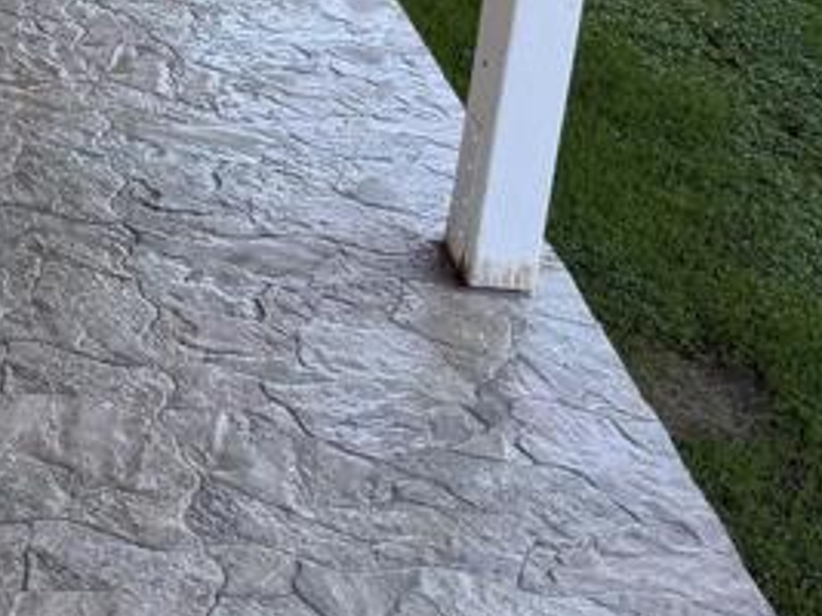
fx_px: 2184
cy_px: -151
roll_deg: -1.6
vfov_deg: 15.4
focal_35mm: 92
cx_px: -477
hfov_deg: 18.4
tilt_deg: -17.8
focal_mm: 6.76
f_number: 1.78
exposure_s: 1/308
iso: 80
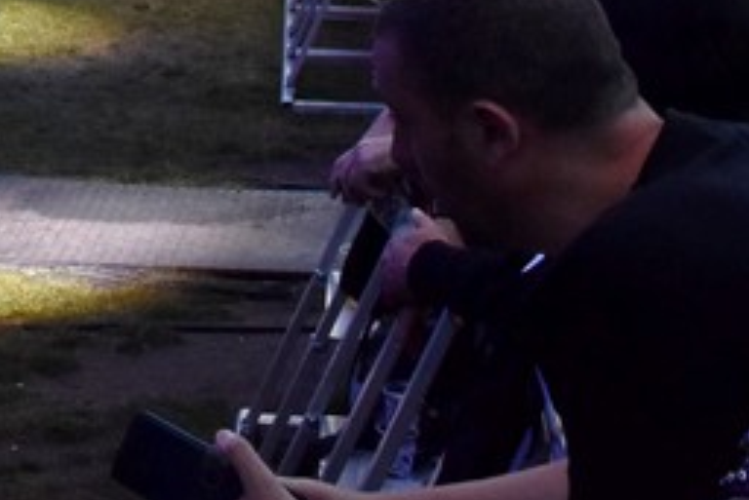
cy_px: -646
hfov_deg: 16.1
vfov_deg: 10.2
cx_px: -275
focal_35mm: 119
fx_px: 2484
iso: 1250
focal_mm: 17
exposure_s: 1/200
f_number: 7.1
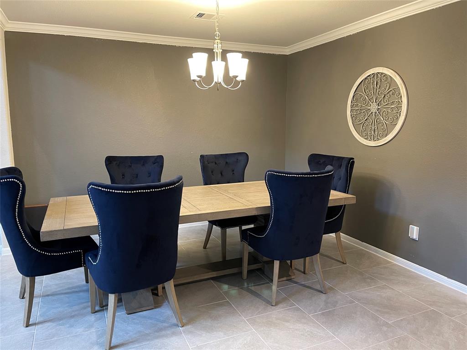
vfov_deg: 53.1
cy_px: 175
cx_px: 234
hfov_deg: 67.3
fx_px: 351
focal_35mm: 26
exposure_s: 1/60
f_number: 1.6
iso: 400
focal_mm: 5.1
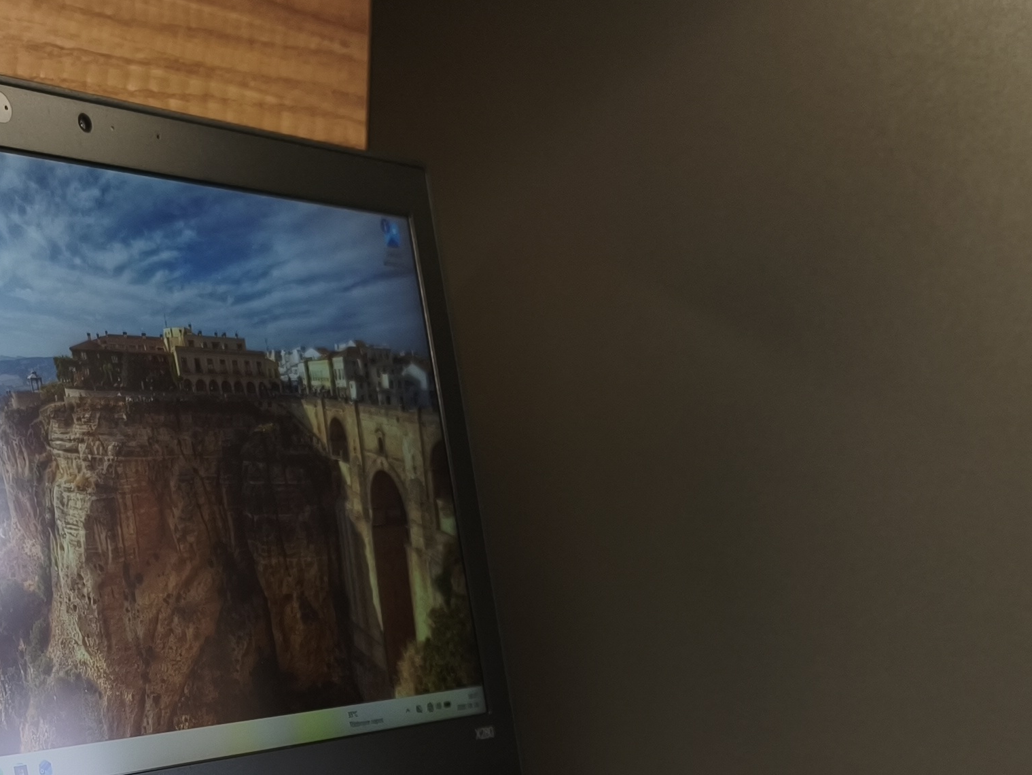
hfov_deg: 30.7
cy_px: 862
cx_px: 269
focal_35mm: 62
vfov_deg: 22.3
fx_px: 1849
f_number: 1.62
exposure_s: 1/99.9
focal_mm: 6.45
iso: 125
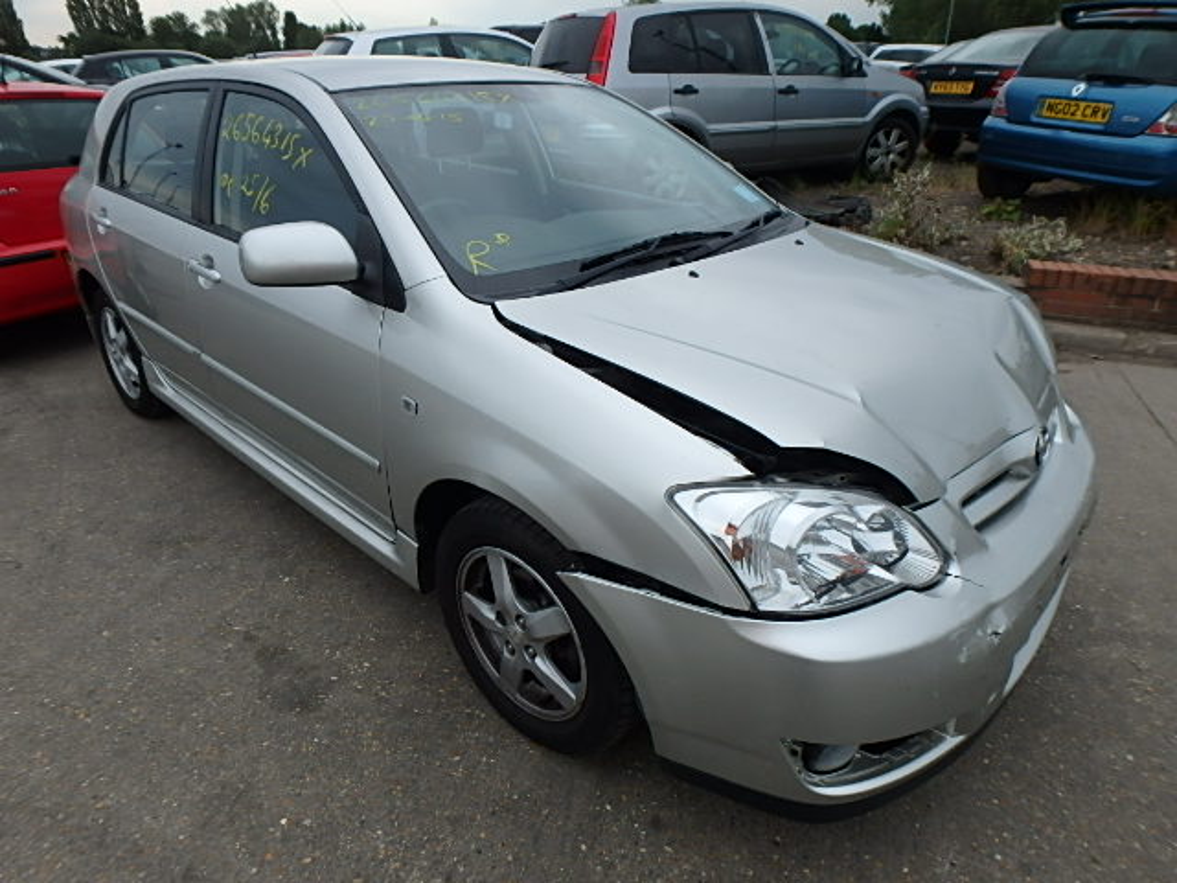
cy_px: 442
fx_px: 714
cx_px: 588
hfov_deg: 79.0
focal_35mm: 21
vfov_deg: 63.4
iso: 125
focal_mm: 3.7
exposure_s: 1/640
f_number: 3.5
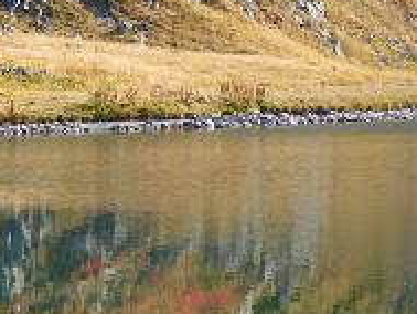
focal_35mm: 180
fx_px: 2170
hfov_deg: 10.9
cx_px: 90
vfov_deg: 8.3
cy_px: 103
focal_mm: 11.1
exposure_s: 1/125
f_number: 4.6
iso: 50
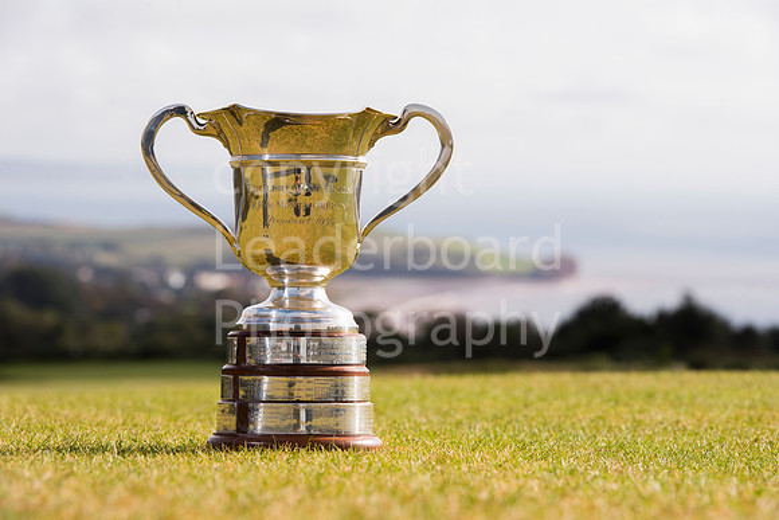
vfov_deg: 9.5
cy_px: 260
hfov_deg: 14.2
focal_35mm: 145
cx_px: 390
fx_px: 3138
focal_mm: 145
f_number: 10
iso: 125
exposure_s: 1/160
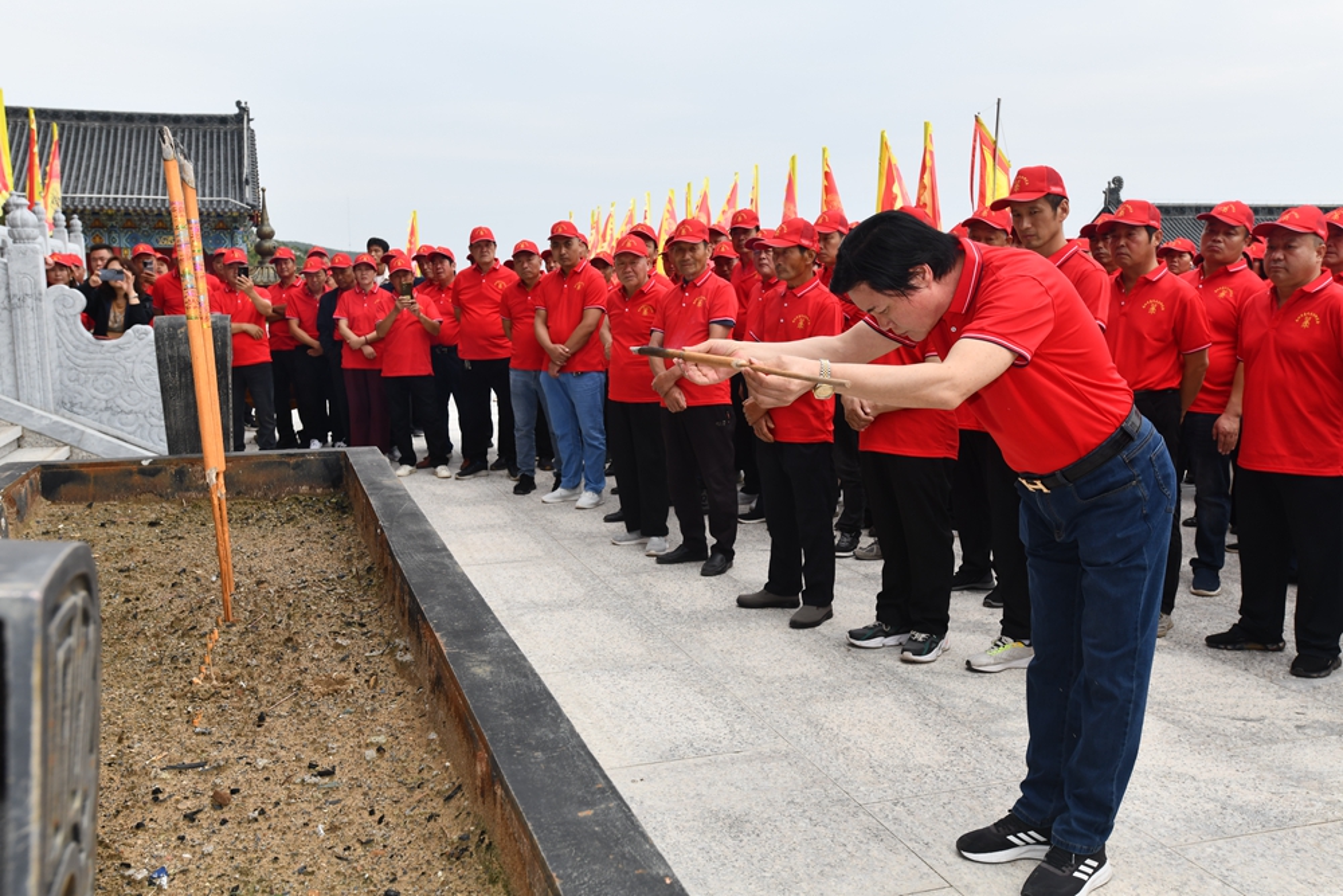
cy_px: 448
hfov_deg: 58.7
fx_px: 1194
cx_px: 672
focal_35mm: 32
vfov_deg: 41.1
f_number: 11
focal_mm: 32
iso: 400
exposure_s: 1/250
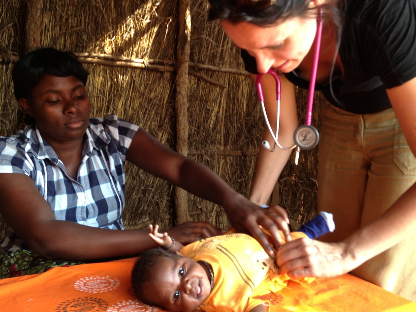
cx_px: 209
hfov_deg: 46.8
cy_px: 163
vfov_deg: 36.0
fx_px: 481
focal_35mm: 40
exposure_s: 1/40
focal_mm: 4.13
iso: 50
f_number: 2.4
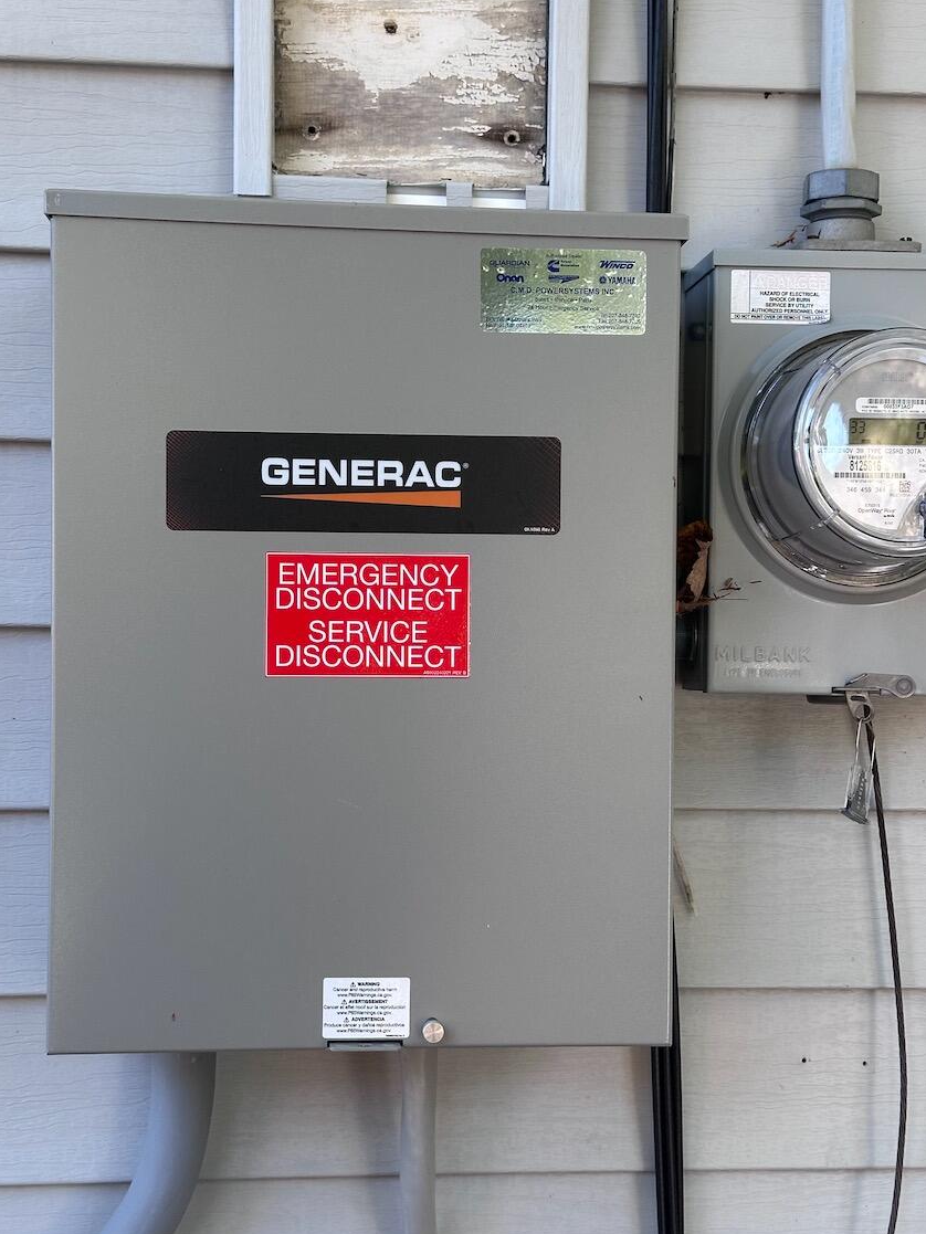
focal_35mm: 55
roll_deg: -2.5
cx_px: 491
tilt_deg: -1.2
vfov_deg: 34.9
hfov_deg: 26.6
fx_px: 1961
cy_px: 665
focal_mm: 6.86
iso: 64
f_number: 1.78
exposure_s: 1/195
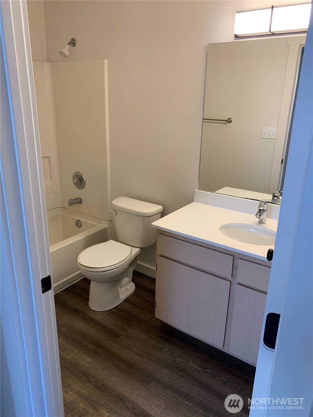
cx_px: 156
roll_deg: -1.1
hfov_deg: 53.1
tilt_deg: -18.7
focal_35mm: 26
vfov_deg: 67.3
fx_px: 313
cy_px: 208
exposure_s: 1/60
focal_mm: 4.25
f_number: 1.8
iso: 80
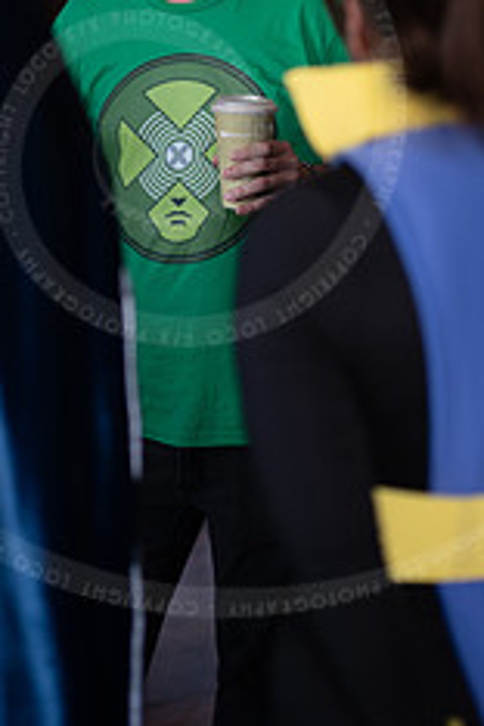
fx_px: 1936
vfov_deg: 21.1
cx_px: 192
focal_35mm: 96
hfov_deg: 14.2
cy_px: 214
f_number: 1.2
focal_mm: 50
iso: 250
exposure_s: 1/320
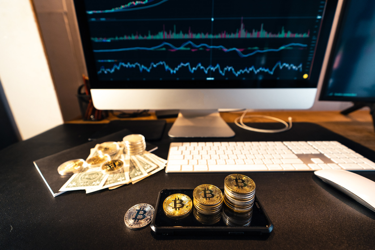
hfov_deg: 96.7
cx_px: 188
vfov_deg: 73.7
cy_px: 125
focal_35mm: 16
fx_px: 167
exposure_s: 1/160
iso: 640
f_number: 3.2
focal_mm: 16
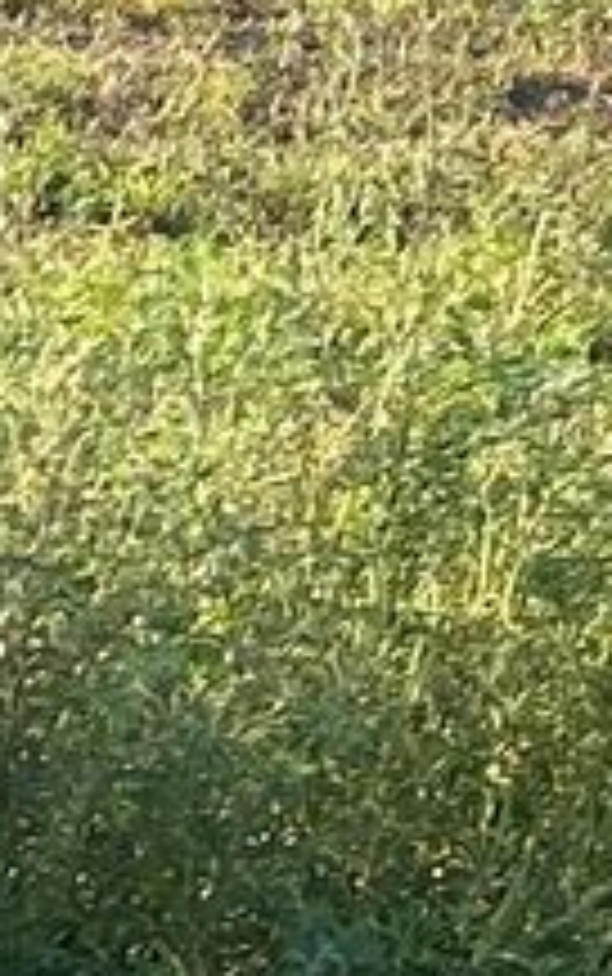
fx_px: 6765
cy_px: 760
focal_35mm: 254
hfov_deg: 5.0
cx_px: -1076
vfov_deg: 8.2
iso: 50
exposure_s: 1/982
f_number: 1.5
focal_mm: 5.7
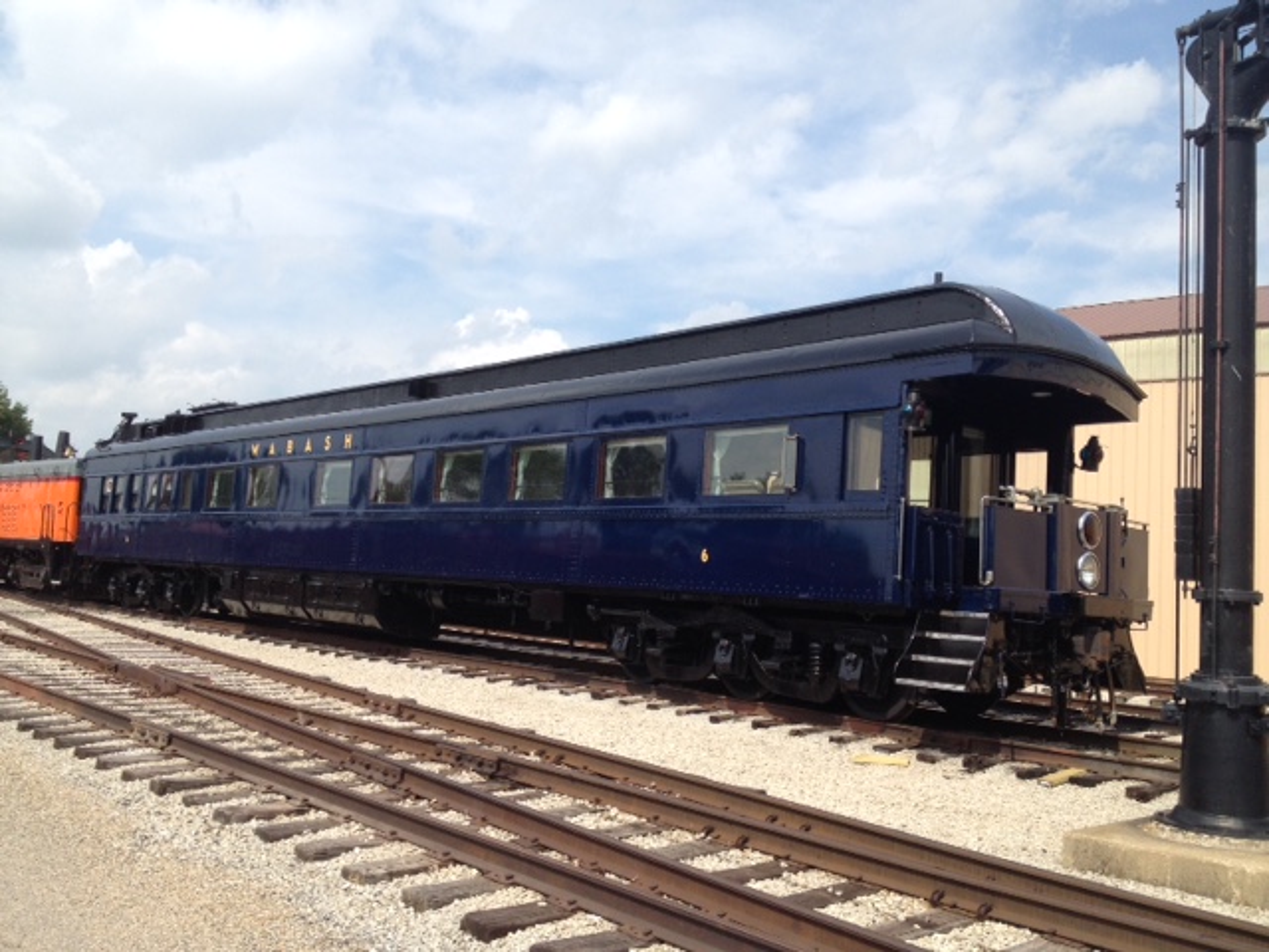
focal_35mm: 35
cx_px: 634
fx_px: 1283
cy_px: 476
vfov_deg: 40.7
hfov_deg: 52.6
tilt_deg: +3.9
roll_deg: -2.0
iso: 50
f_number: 2.4
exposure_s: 1/1493
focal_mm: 4.28
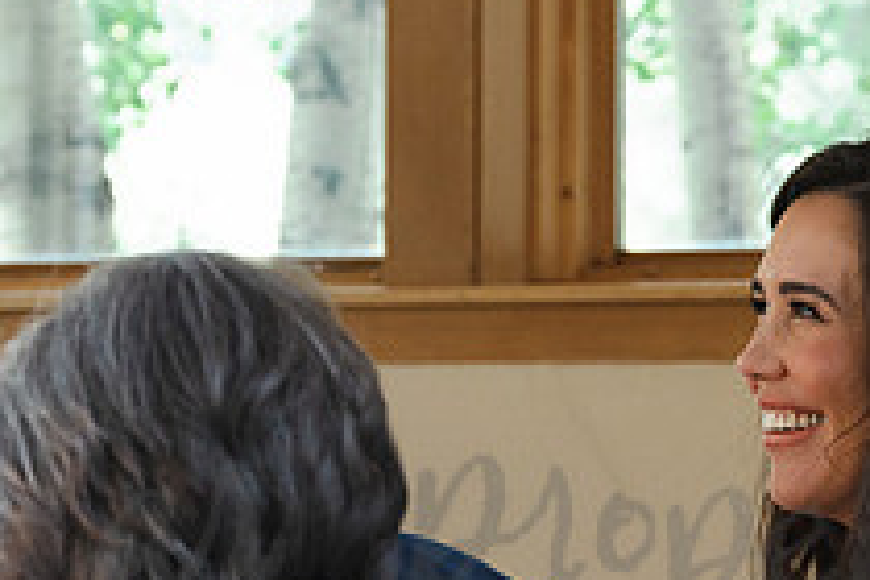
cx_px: 771
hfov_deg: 8.0
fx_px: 6210
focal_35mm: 257
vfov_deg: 5.3
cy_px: 510
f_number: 6.3
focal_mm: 93
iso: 1000
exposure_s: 1/400
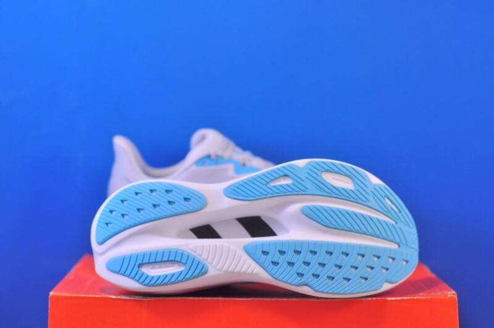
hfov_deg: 27.0
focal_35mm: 75
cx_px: 247
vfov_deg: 18.1
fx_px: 1028
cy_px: 164
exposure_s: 1/320
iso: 250
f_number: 2.5
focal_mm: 50
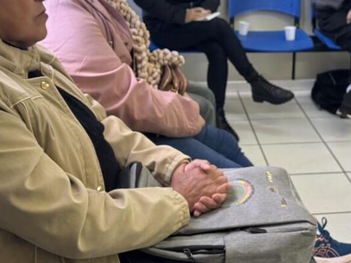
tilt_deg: -16.4
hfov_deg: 32.8
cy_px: 61
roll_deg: -1.2
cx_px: 247
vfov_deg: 24.9
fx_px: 588
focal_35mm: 58
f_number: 1.6
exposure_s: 1/60
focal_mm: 5.96
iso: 100
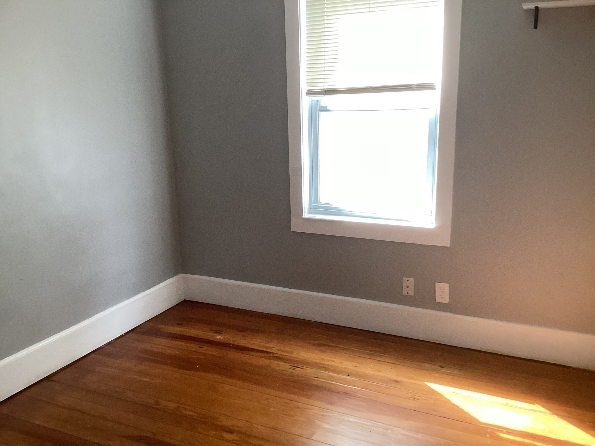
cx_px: 298
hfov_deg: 58.4
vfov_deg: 45.4
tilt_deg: -12.9
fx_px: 533
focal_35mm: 31
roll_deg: +0.8
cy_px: 223
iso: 100
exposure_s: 1/60
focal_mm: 3.3
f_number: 2.4
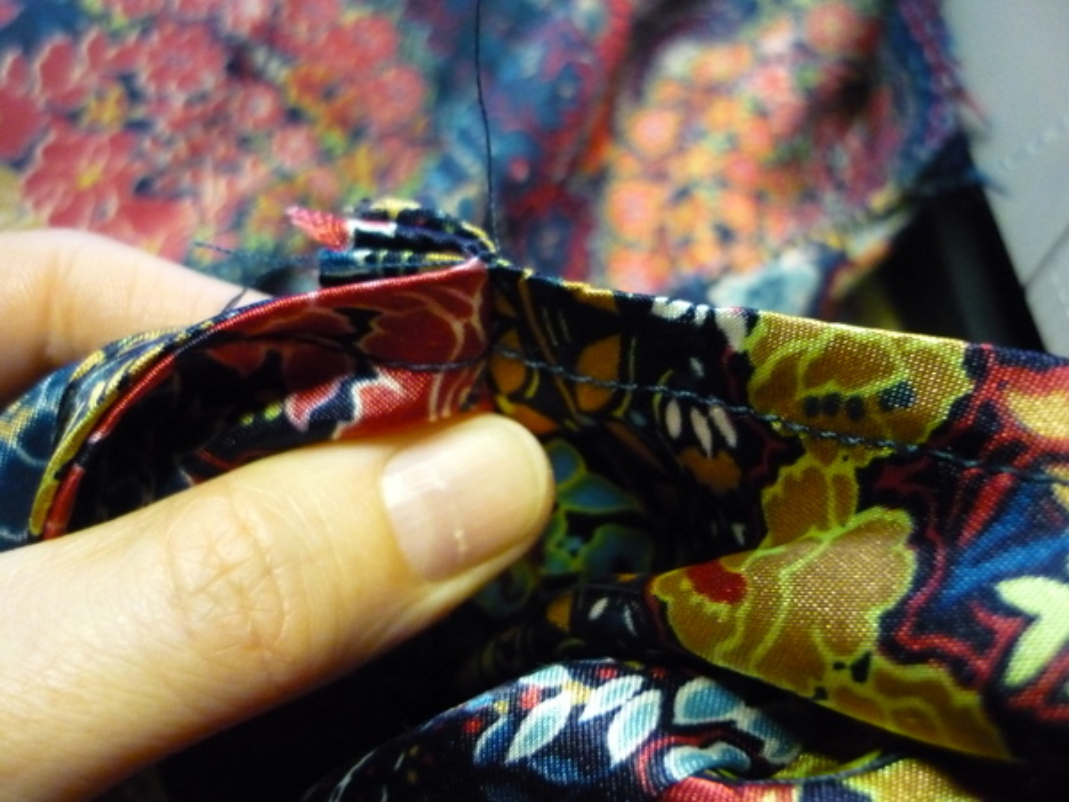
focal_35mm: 33
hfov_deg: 55.4
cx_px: 534
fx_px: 1019
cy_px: 401
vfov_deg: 42.9
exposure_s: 1/40
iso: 800
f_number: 2.8
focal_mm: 5.5
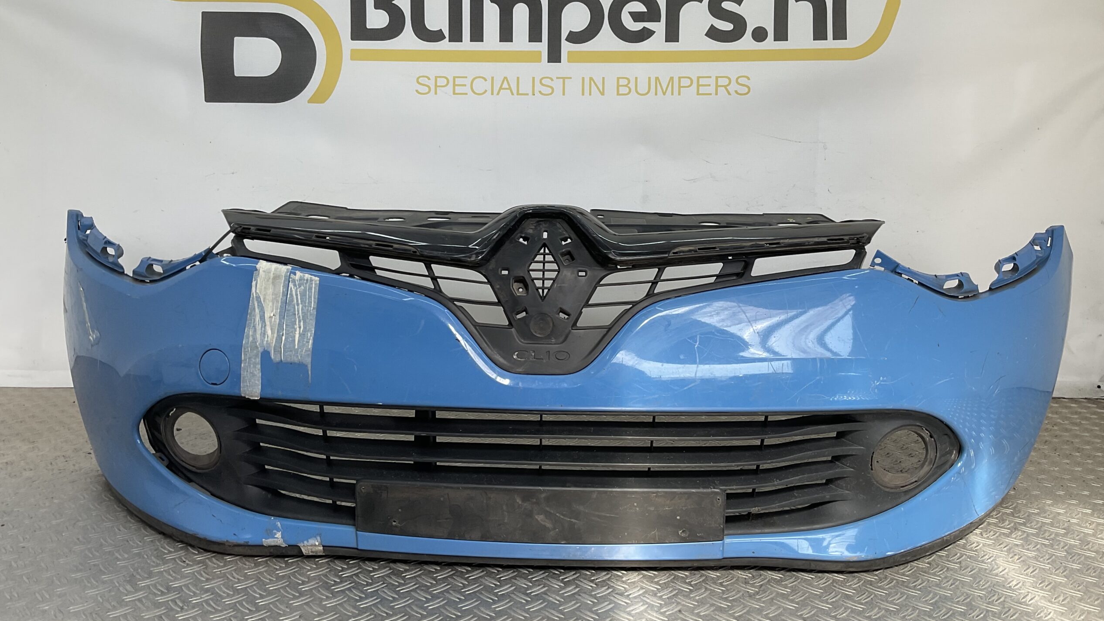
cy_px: 277
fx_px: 937
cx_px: 552
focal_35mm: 32
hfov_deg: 61.0
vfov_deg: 36.6
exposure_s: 1/241
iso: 16
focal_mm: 3
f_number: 1.8
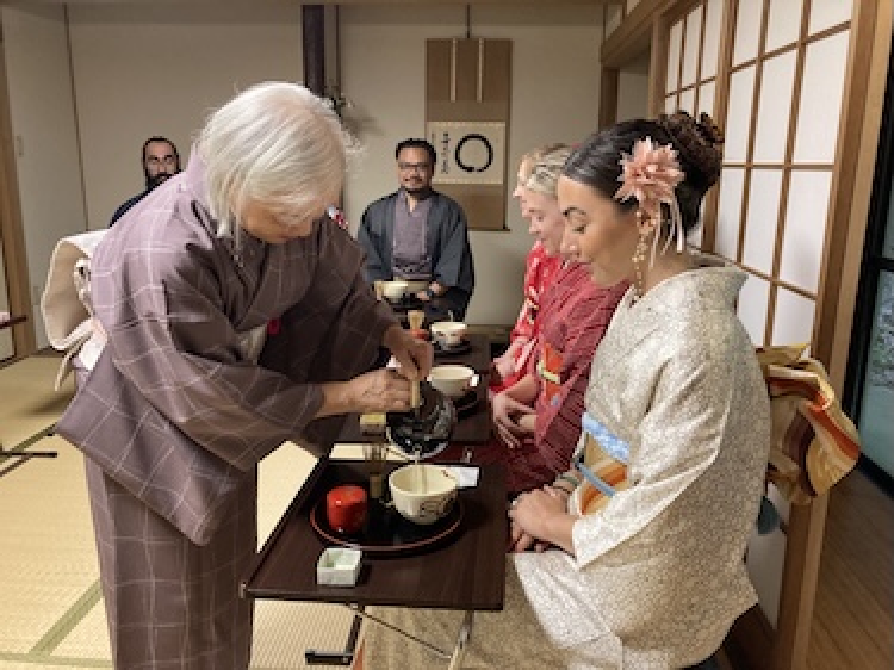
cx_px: 447
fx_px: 723
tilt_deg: -12.7
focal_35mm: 28
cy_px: 335
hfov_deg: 63.5
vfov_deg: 49.7
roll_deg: -1.1
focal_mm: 3.99
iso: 250
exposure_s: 1/40
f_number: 1.8
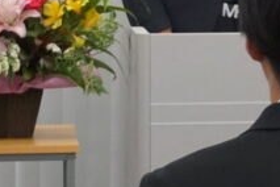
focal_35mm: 260
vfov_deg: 5.2
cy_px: -84
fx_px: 2022
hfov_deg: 7.9
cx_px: 267
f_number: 5.6
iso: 1000
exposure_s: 1/160
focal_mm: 36
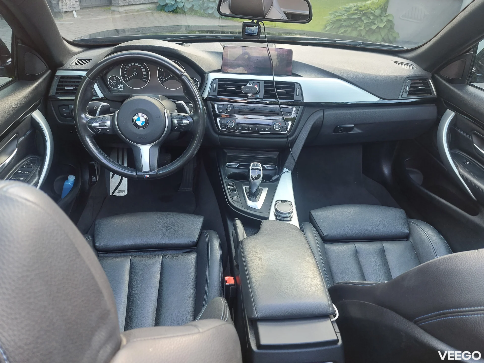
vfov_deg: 54.9
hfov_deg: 69.4
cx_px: 242
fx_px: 350
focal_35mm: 25
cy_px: 182
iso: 64
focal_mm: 5.23
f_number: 1.8
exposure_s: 1/50
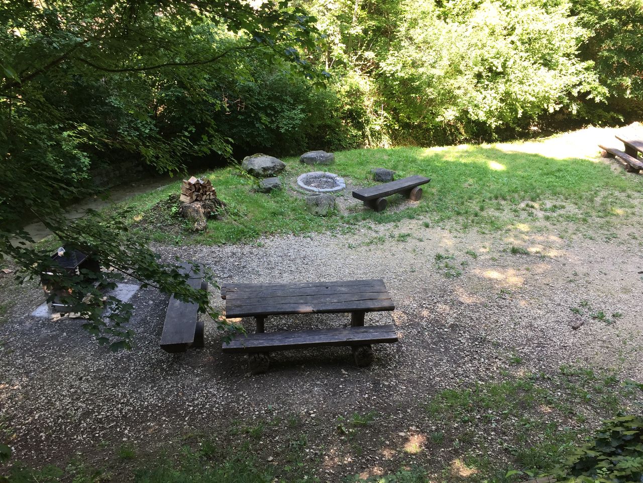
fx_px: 539
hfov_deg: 61.7
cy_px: 242
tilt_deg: -27.8
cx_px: 322
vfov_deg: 48.2
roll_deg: -3.6
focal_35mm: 29
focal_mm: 4.15
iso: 32
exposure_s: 1/100
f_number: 2.2
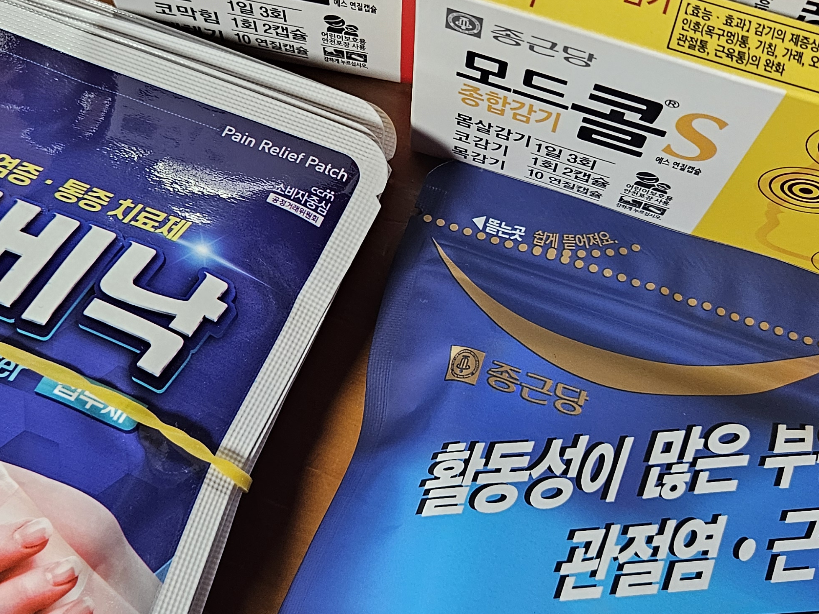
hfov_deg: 40.4
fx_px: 1112
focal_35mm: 47
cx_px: 407
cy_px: 261
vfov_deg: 30.8
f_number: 1.8
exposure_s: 1/120
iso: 400
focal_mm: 5.4
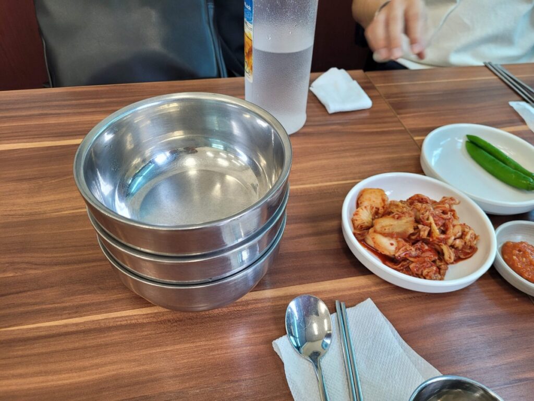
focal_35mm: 26
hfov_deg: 67.3
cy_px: 200
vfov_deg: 53.1
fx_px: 401
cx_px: 267
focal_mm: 5.4
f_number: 1.8
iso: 160
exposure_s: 1/120
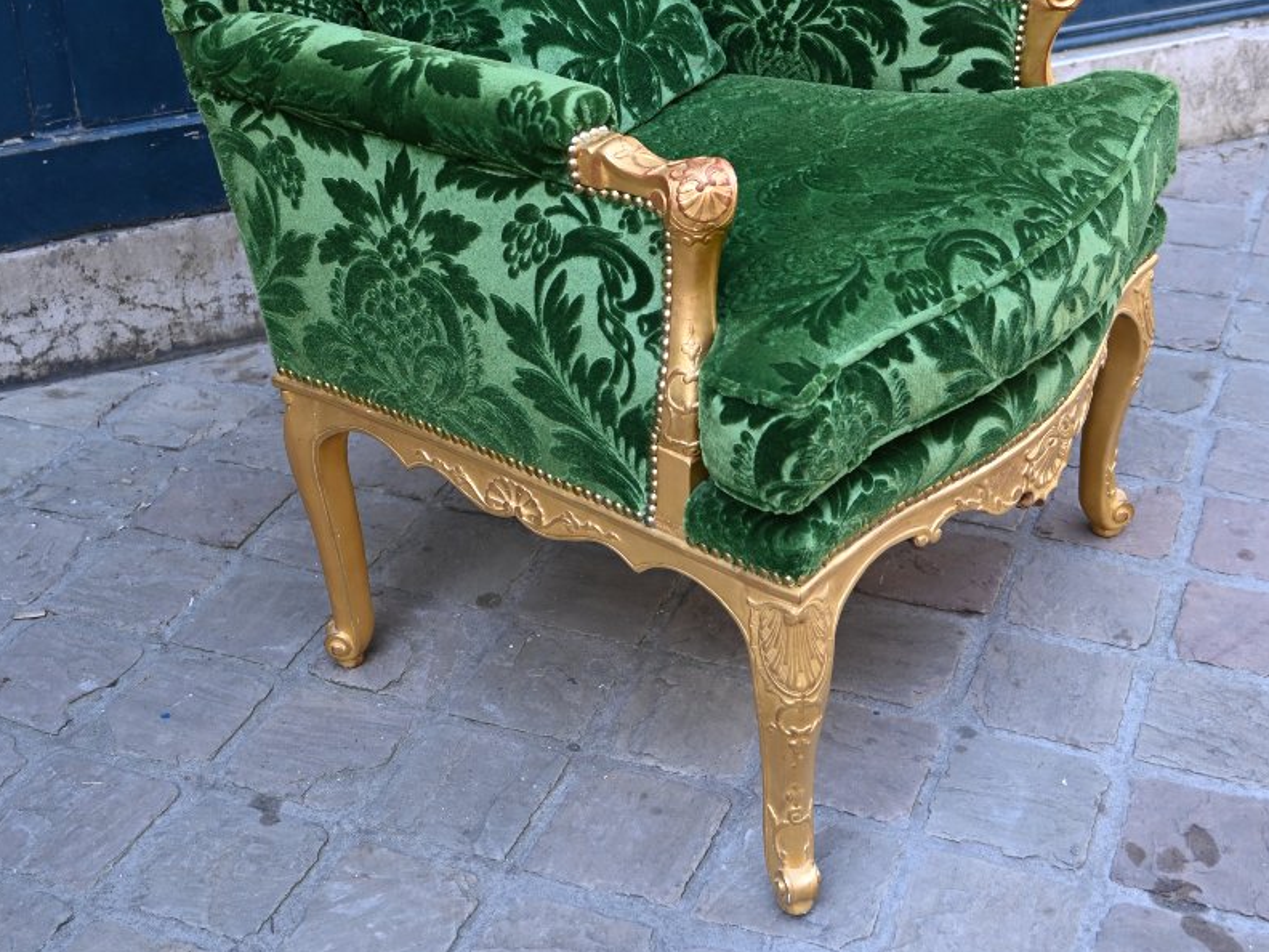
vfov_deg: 28.2
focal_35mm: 51
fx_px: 1883
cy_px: 306
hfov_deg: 37.2
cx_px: 631
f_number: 4
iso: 360
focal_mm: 23.5
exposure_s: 1/250
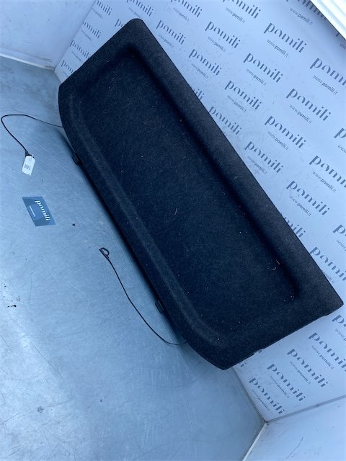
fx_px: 347
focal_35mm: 26
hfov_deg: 53.1
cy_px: 230
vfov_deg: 67.3
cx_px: 173
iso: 32
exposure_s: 1/690
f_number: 1.8
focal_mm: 4.25
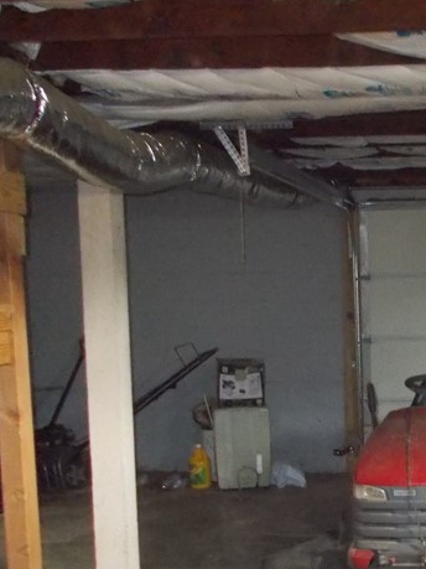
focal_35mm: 58
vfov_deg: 32.8
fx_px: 952
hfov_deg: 23.8
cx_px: 457
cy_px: 409
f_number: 3.2
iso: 800
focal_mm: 4.6
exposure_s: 1/25
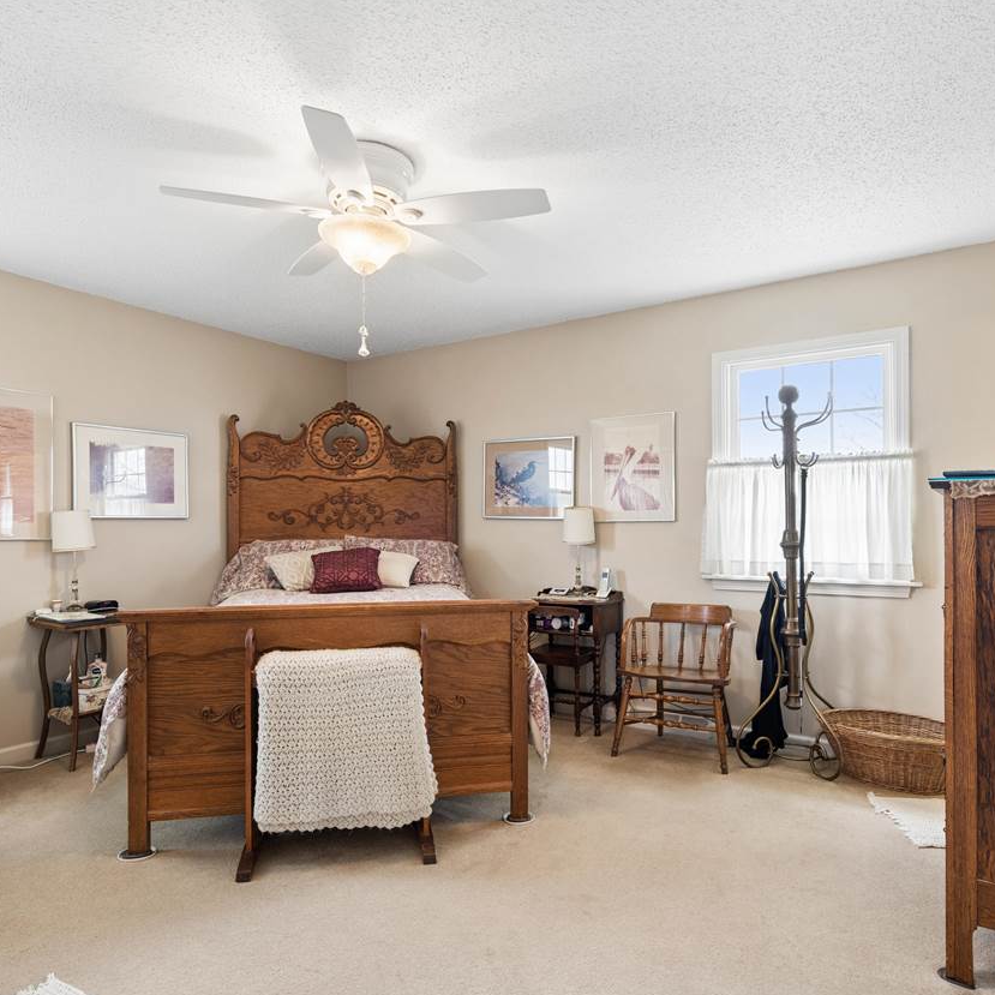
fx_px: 683
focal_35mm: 21
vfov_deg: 72.1
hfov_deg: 72.1
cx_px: 491
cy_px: 498
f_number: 8
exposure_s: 1/13
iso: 400
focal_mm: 16
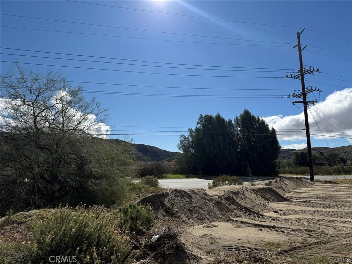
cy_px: 132
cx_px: 176
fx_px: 244
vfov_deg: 56.8
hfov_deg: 71.6
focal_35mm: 24
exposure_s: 1/10309
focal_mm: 6.76
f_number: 1.78
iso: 80
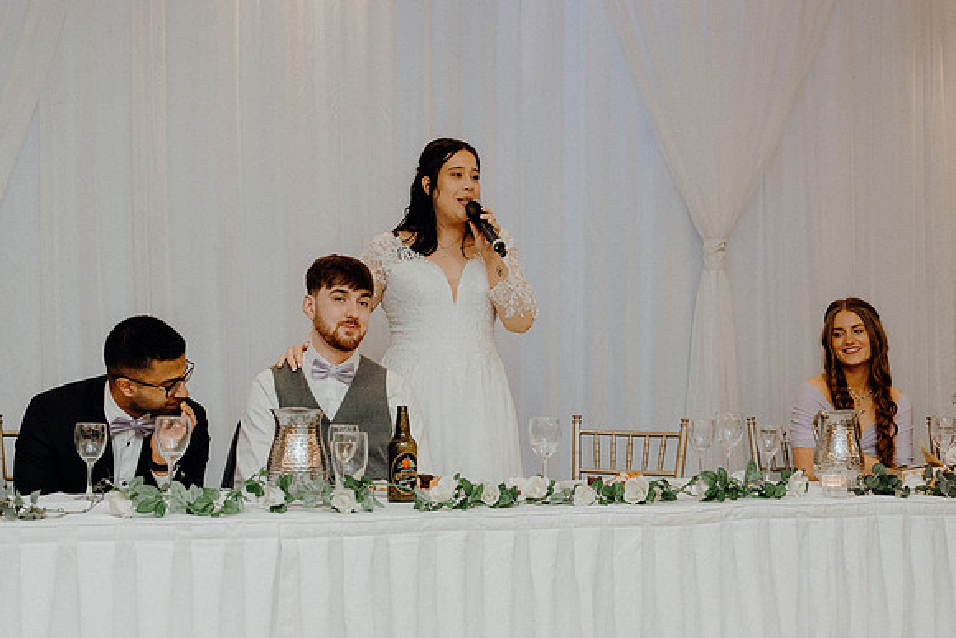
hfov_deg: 33.4
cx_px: 478
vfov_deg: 22.6
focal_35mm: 60
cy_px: 319
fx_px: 1594
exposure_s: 1/200
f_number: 3.5
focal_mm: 40
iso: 2000
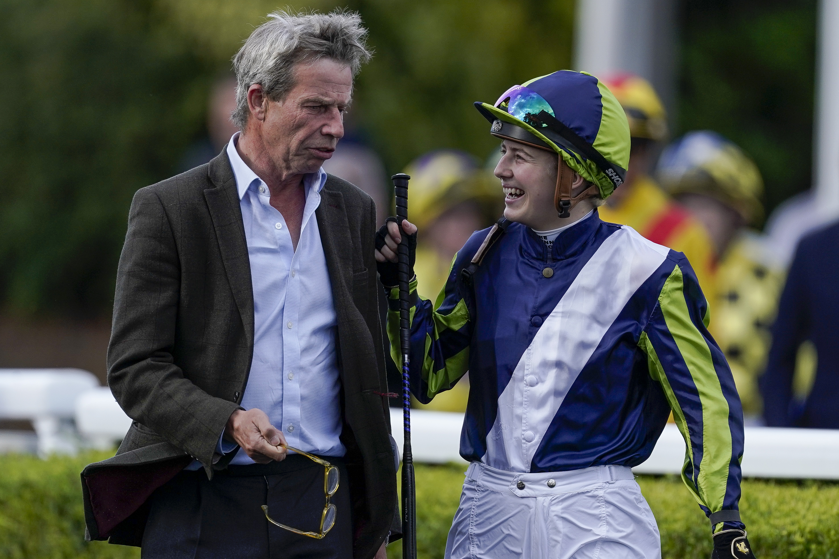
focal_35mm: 600
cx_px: 420
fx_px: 13982
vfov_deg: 2.3
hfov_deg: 3.4
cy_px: 280
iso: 400
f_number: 4
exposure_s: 1/1250
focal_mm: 600
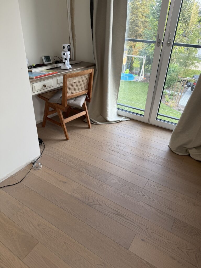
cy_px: 134
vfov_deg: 71.6
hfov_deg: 56.8
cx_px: 100
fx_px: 186
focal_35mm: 24
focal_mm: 6.76
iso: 80
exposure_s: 1/121
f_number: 1.78
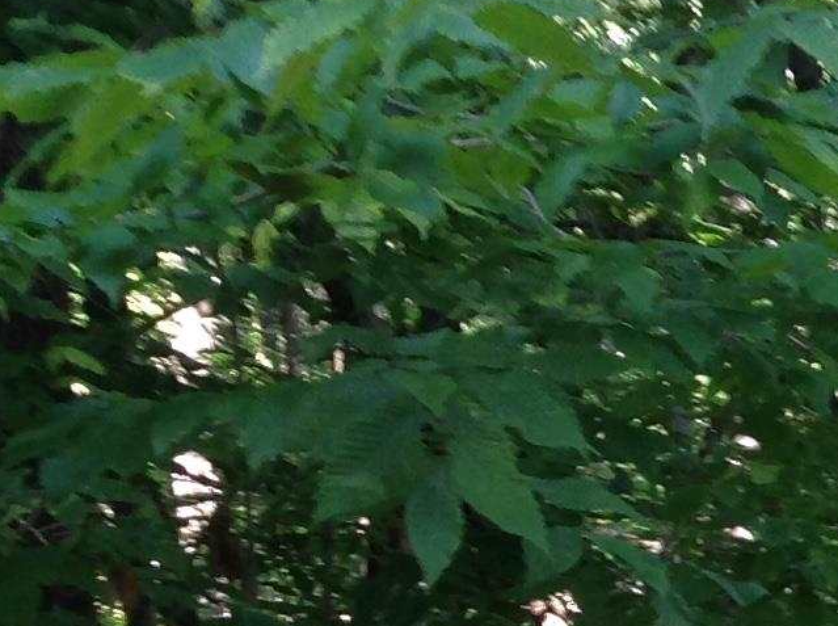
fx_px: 3432
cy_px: 1255
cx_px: 1529
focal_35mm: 142
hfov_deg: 12.6
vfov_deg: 9.7
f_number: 2.4
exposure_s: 1/40
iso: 50
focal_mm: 4.28
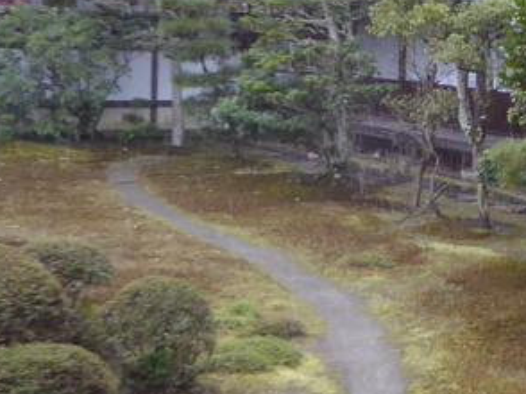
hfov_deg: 19.2
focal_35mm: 98
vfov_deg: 15.0
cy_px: 66
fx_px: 1488
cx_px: 578
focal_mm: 4.3
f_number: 3.3
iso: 125
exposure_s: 1/60
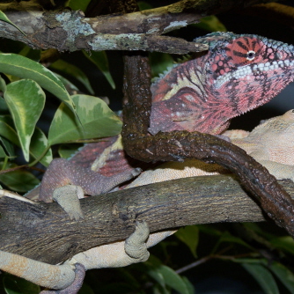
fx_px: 1336
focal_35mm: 139
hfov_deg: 12.5
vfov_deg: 12.6
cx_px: 210
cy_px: 137
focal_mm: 17.5
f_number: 3.2
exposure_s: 1/90
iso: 80
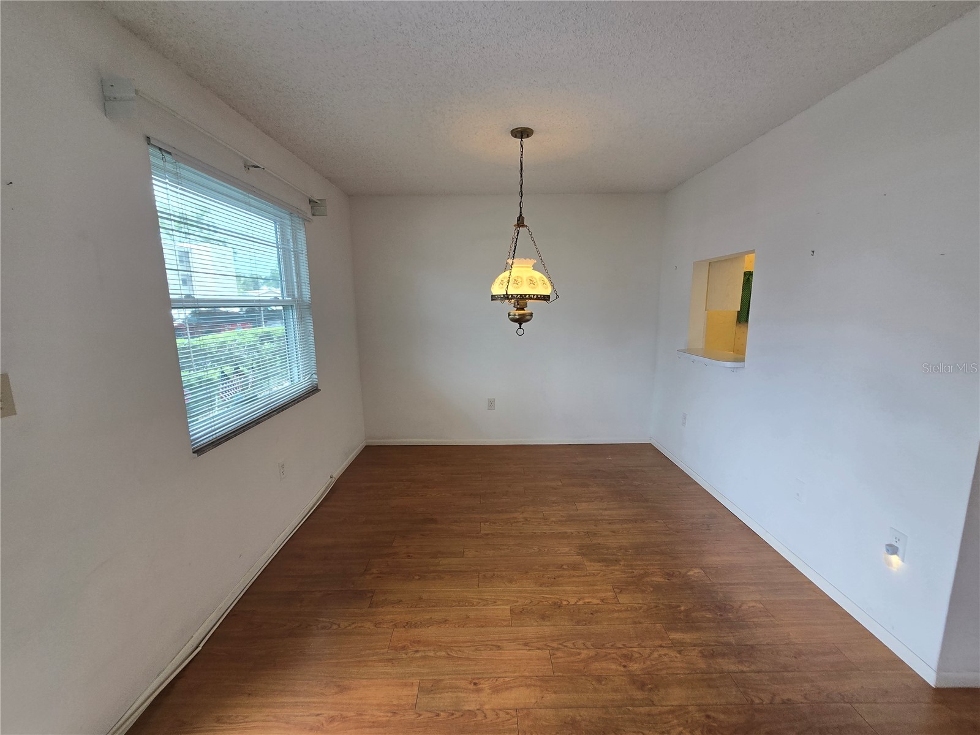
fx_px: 368
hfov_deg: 106.2
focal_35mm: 13
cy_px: 368
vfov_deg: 89.9
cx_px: 490
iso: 80
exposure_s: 1/120
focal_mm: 2.2
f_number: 2.2
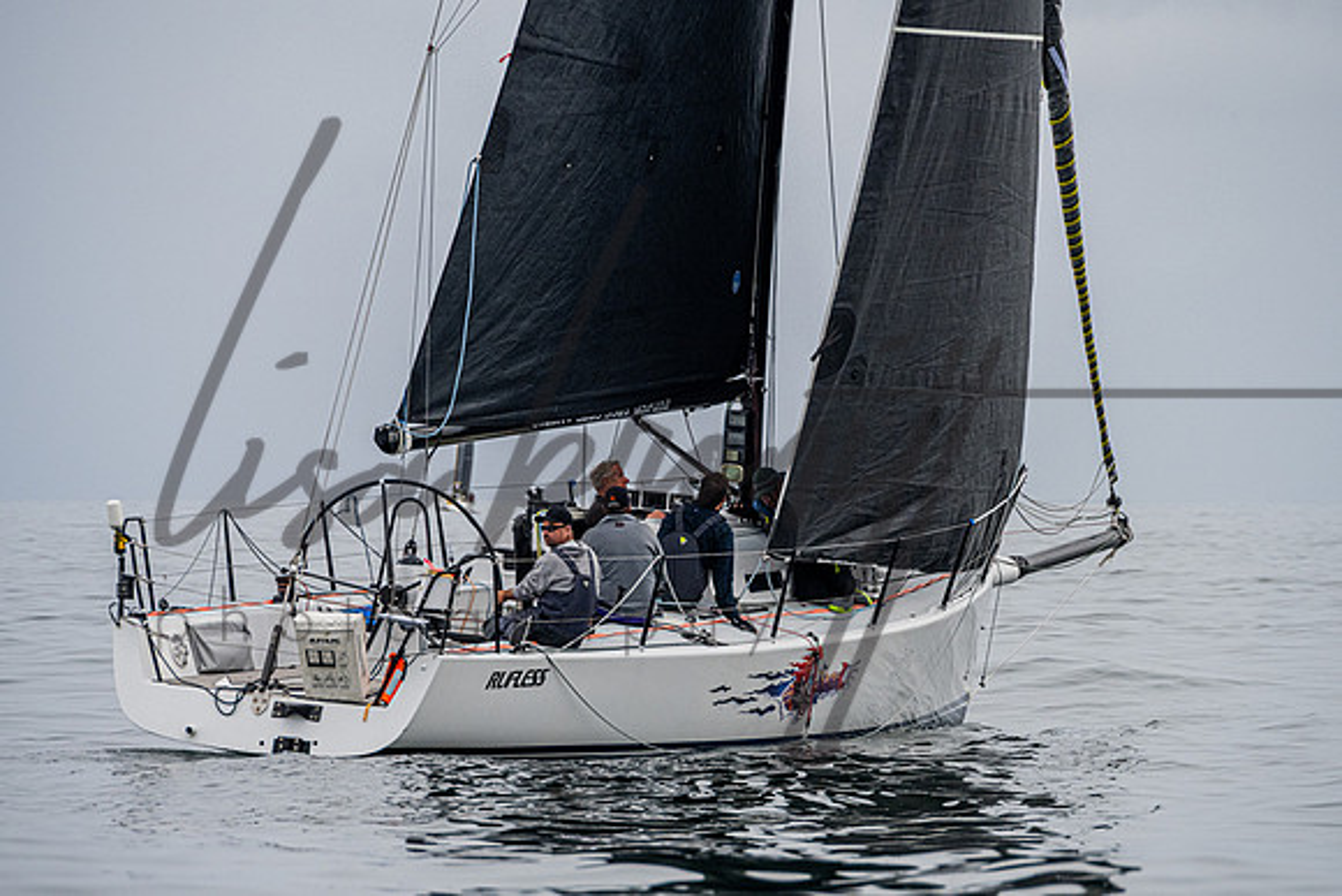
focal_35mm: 337
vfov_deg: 4.1
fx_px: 12547
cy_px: 509
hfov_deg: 6.1
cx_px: 699
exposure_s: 1/2000
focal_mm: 270
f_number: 8
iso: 800
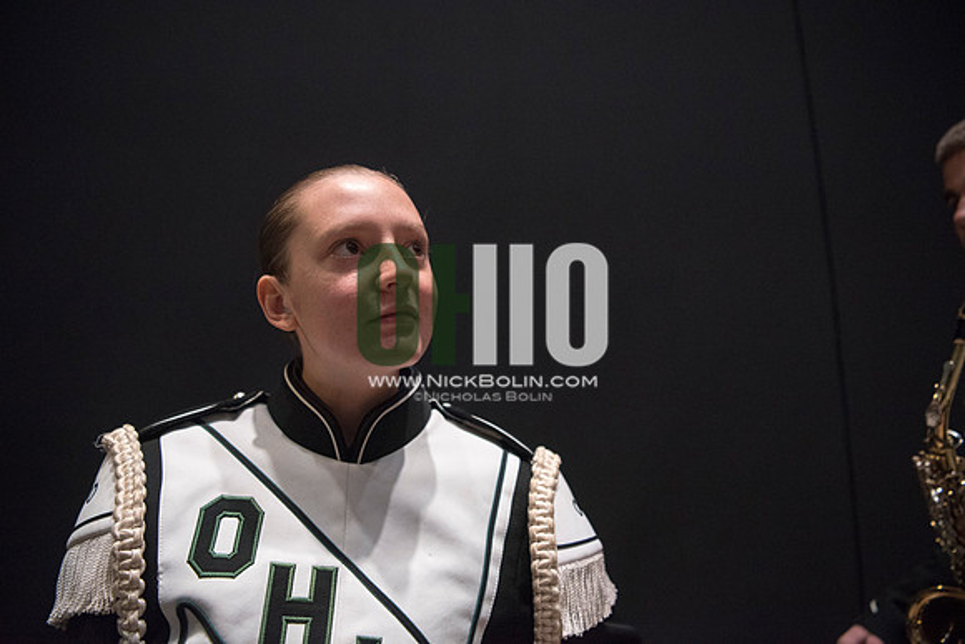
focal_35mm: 24
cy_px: 322
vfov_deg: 53.2
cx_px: 482
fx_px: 643
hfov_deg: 73.7
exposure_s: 1/400
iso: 4000
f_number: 2.8
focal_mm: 24
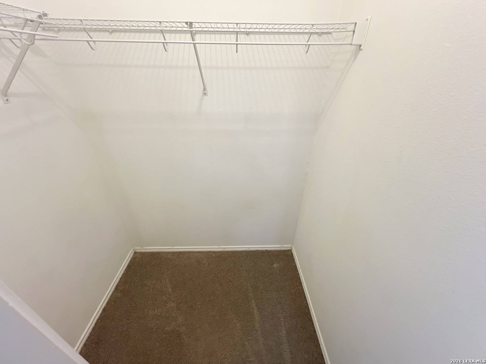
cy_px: 182
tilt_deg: -31.1
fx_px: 183
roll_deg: -0.9
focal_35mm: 13
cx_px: 243
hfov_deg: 106.2
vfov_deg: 89.9
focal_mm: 1.57
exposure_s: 1/60
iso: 125
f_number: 1.8
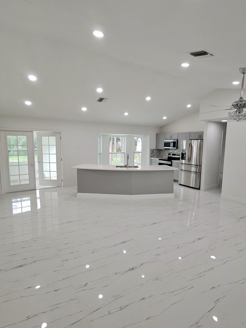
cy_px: 164
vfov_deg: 106.2
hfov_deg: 89.9
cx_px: 123
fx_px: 123
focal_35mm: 13
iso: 319
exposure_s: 1/120
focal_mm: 2.24
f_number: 2.2
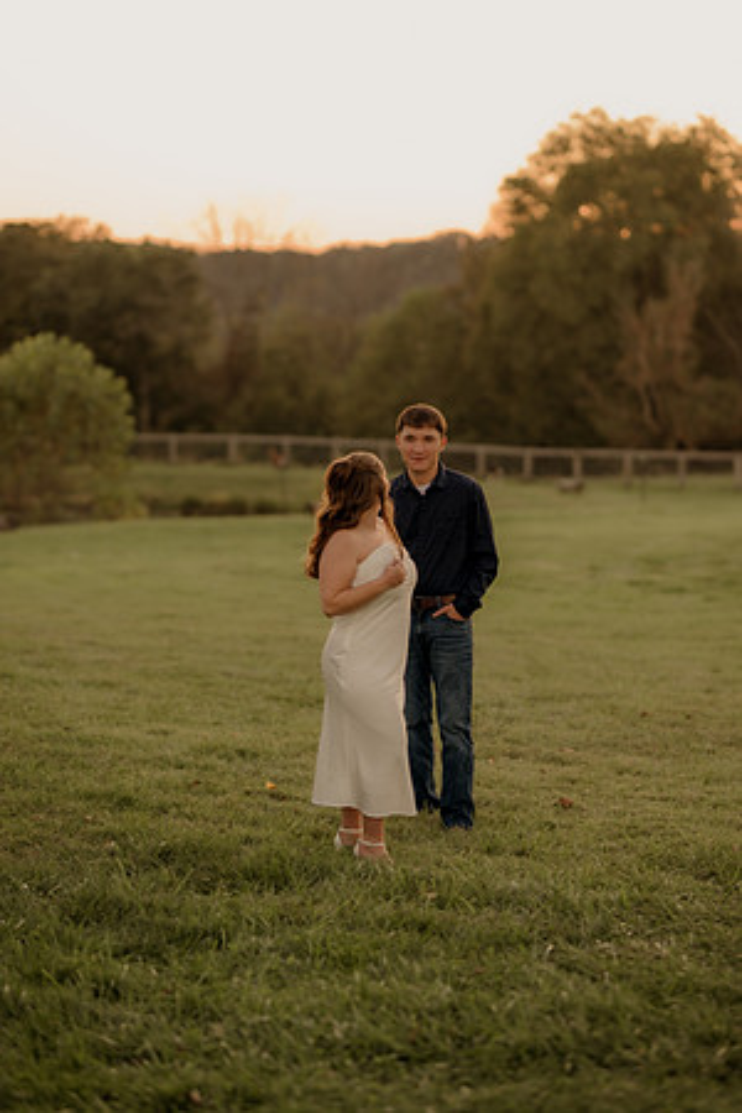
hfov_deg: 16.1
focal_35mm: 85
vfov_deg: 23.9
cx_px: 371
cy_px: 556
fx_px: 2628
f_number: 1.8
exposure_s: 1/125
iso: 100
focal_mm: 85
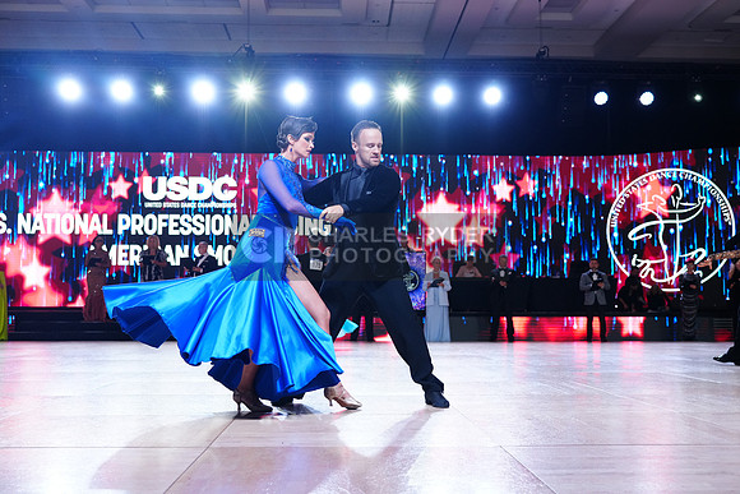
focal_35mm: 42
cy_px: 247
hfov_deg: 46.4
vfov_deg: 31.9
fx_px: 863
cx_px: 370
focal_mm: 42
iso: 1250
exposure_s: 1/500
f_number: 4
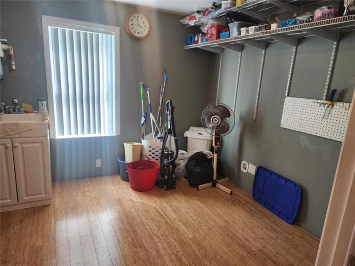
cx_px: 178
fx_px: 236
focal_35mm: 23
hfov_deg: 73.9
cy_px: 133
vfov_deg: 58.9
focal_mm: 6.4
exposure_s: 1/120
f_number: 1.8
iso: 125
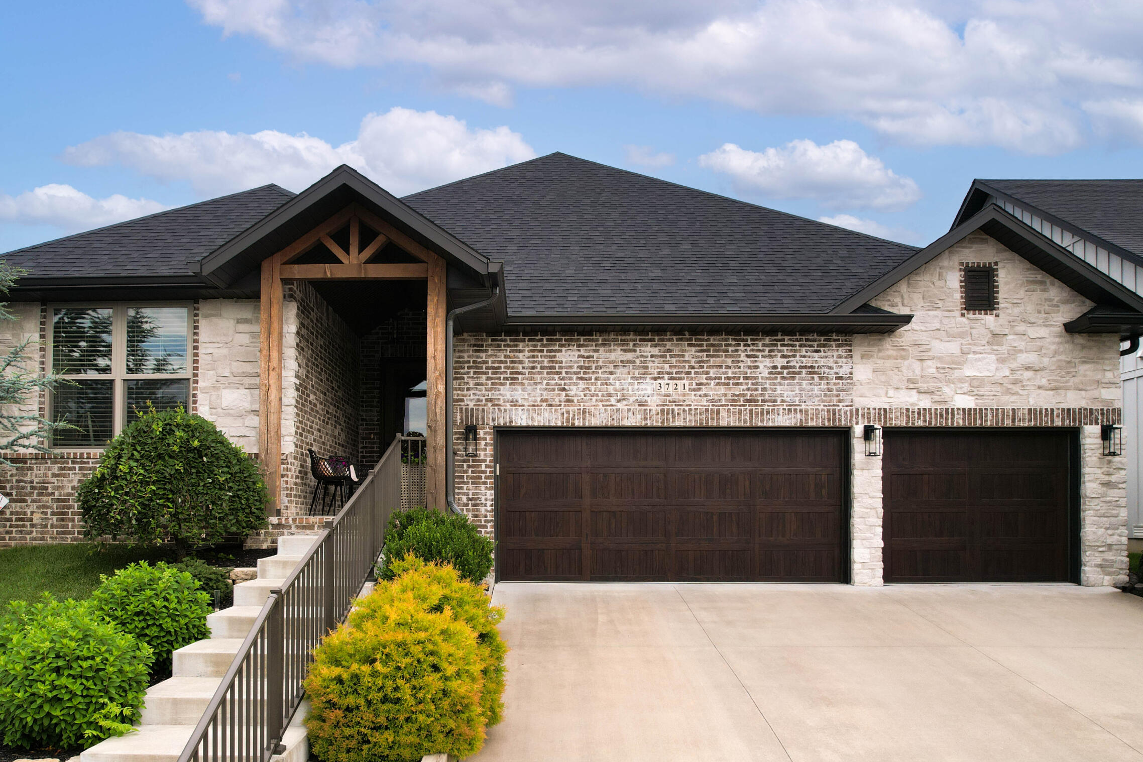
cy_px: 497
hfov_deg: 63.4
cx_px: 496
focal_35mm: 29
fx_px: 921
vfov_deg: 44.4
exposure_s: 1/1500
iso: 100
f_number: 2.8
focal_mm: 8.38
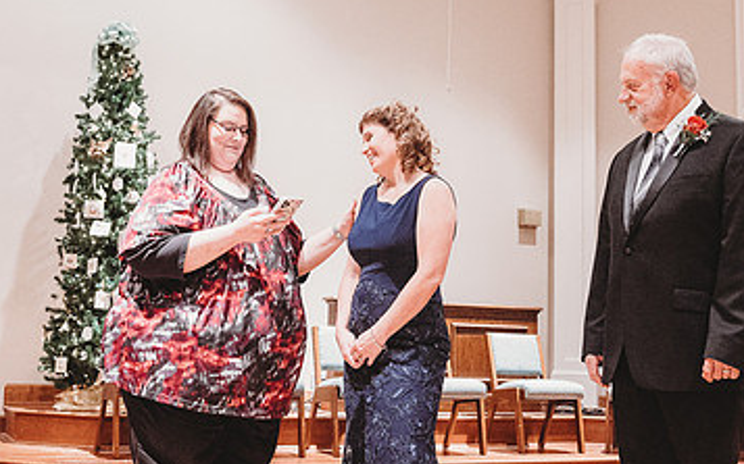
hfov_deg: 38.2
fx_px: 1074
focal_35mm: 53
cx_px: 367
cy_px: 197
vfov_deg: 24.4
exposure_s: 1/200
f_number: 4
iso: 6400
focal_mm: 32
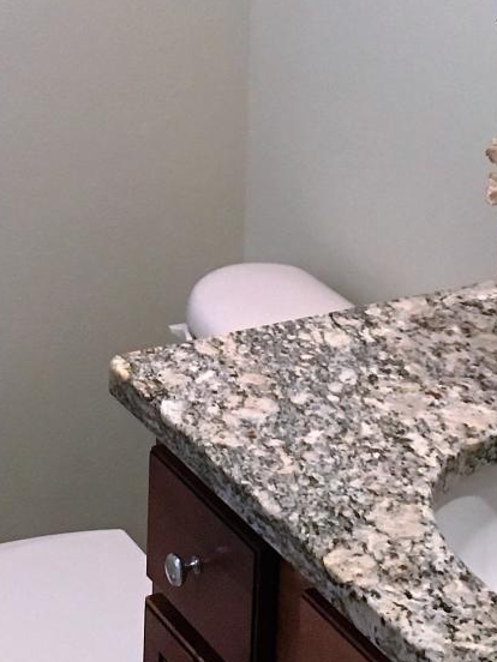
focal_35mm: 105
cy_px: 83
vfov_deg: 18.5
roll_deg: -0.7
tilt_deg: -17.2
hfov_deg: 14.1
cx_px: 144
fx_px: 2010
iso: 200
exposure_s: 1/24
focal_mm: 4.15
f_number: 2.2
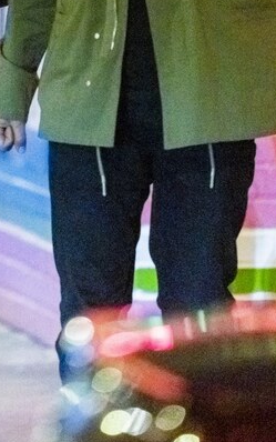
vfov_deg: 2.3
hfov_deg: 1.4
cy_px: 51
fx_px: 10932
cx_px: -37
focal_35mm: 909
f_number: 2.8
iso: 3200
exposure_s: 1/250
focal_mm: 400
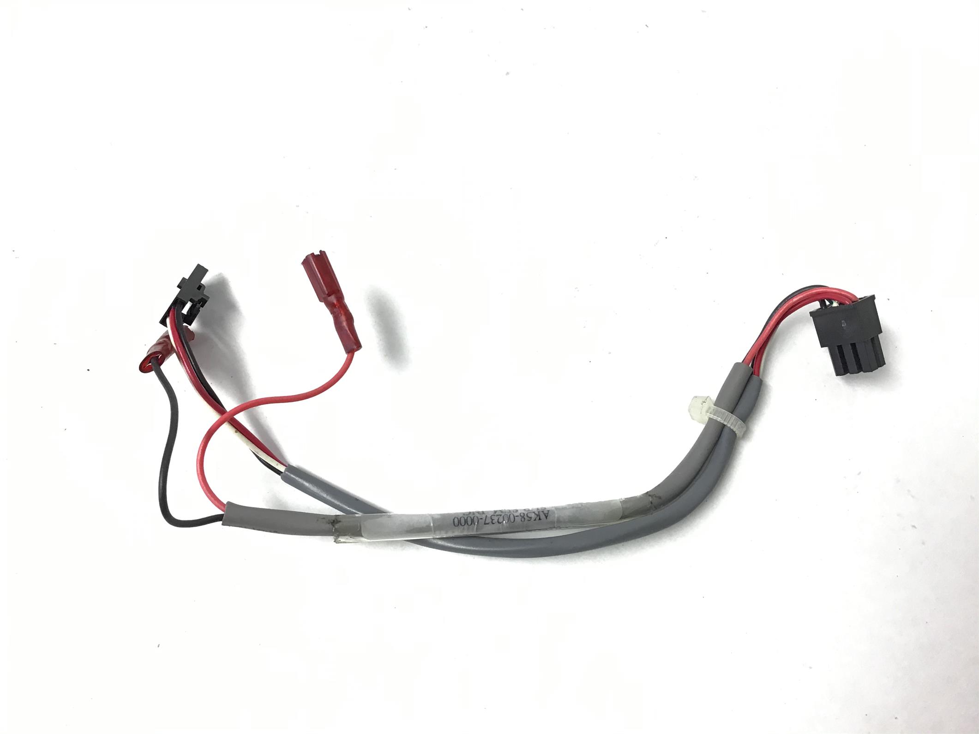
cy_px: 367
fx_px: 877
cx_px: 490
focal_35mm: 31
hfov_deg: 58.3
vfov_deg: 45.4
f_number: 2.4
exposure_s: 1/33
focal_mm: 3.3
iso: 32
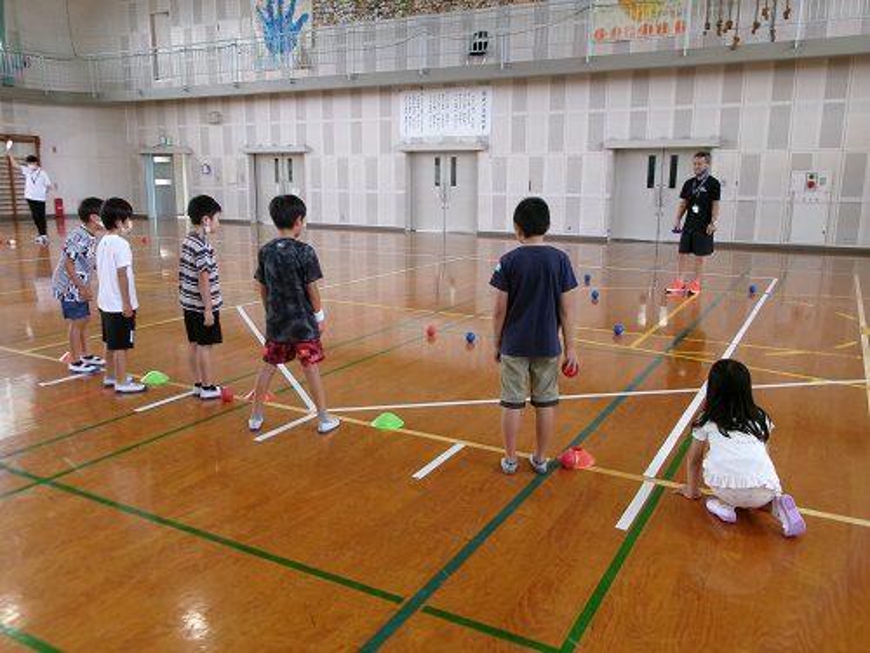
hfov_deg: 63.4
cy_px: 326
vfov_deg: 49.7
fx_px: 704
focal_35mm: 28
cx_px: 435
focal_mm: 5.1
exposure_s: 1/34
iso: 124
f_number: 3.9
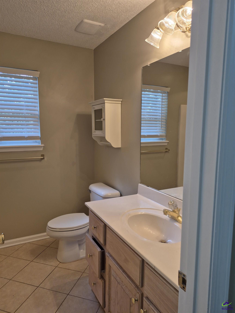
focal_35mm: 23
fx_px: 208
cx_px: 118
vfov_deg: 73.9
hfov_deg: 58.9
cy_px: 156
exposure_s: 1/120
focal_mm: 5.4
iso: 125
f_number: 1.8
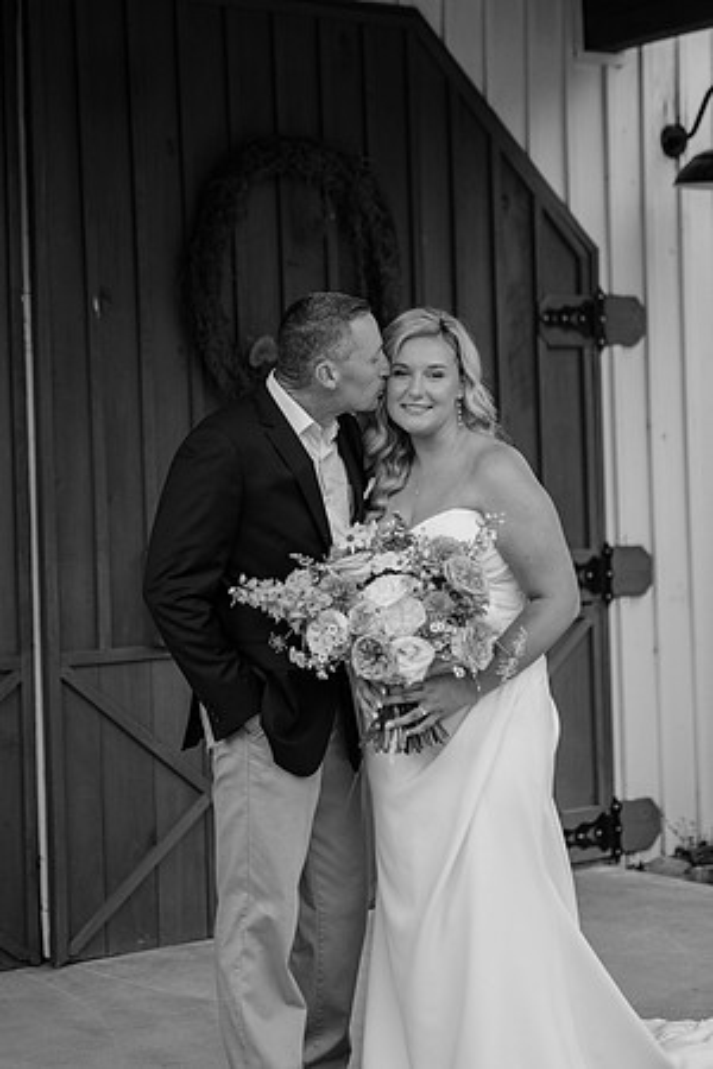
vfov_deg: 27.0
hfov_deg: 18.2
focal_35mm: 75
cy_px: 534
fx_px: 2228
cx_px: 356
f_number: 1.8
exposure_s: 1/4000
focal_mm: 50
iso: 1000
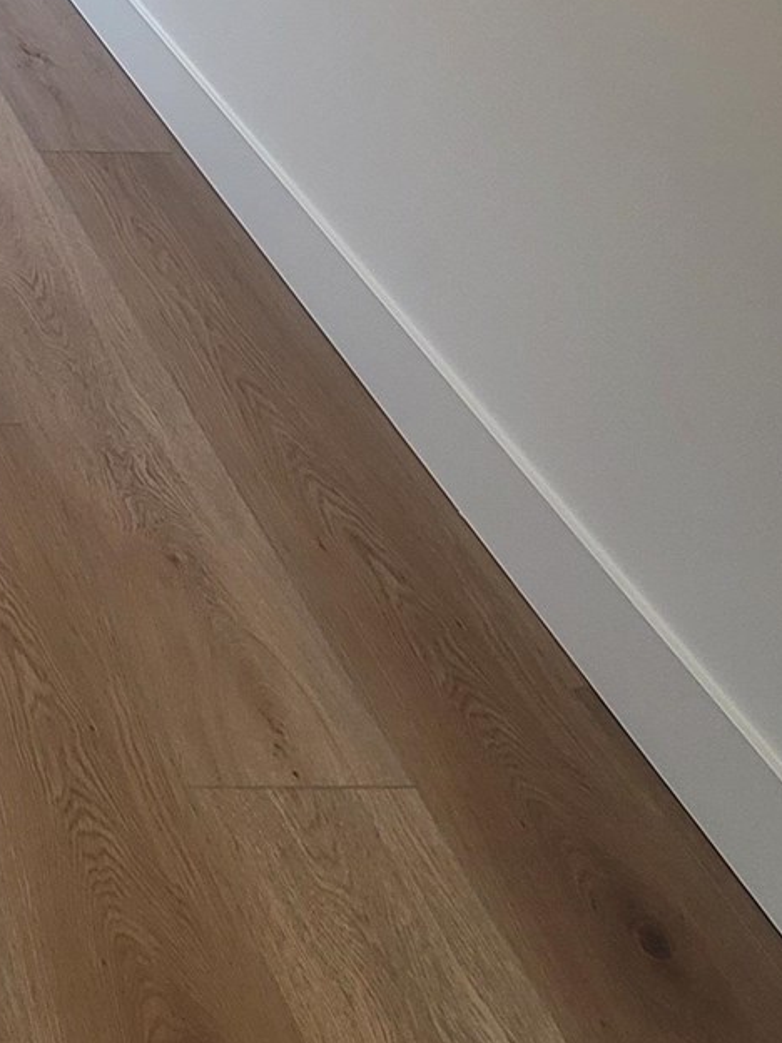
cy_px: -226
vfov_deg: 32.4
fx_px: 1446
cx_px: -506
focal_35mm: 48
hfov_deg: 22.4
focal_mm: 2.2
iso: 80
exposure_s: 1/60
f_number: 2.2
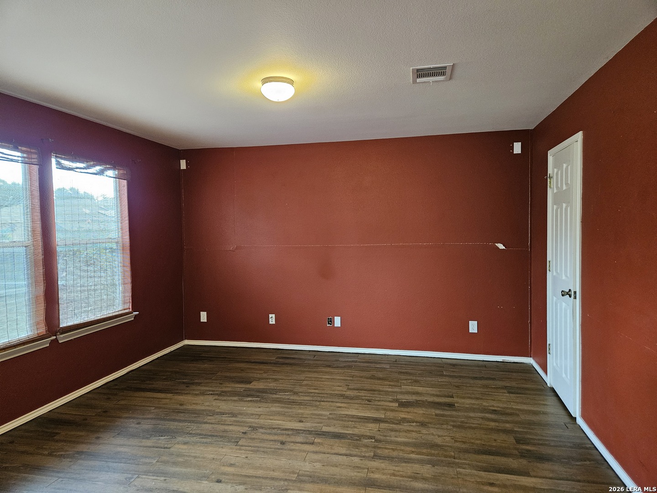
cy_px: 246
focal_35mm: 23
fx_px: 437
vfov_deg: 58.9
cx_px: 328
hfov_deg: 73.9
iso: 640
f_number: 1.8
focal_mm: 5.4
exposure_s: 1/120
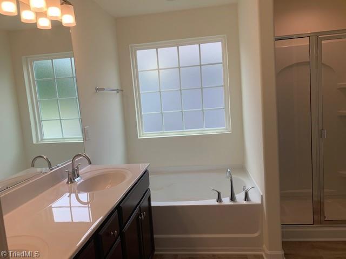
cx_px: 173
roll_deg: +4.6
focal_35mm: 26
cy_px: 130
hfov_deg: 67.3
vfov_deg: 53.1
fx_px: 260
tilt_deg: -7.4
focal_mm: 4.25
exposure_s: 1/232
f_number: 1.8
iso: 25
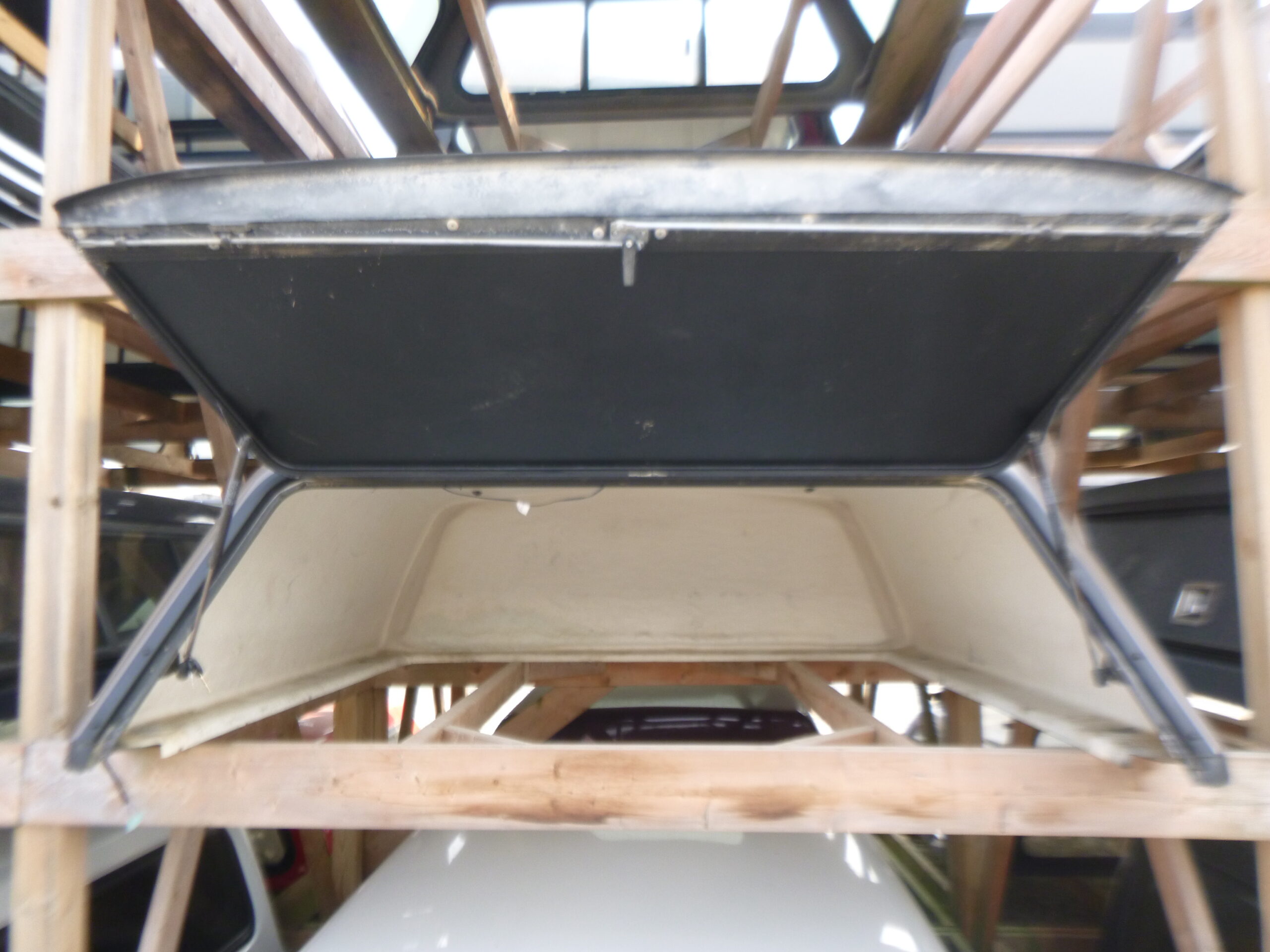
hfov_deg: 69.4
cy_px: 476
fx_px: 917
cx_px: 635
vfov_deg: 54.9
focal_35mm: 25
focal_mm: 4.5
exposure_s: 1/60
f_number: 3.9
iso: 125
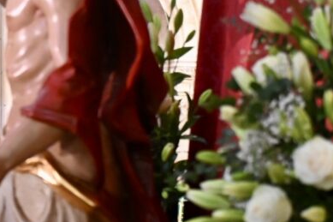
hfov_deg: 10.8
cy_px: 84
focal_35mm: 185
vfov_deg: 7.4
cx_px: -145
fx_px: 1710
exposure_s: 1/100
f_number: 4
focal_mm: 62
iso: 4000
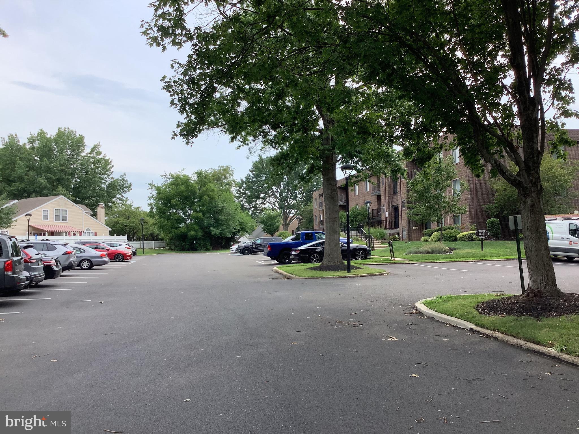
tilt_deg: +2.4
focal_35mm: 31
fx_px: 519
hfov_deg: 58.4
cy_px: 217
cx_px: 290
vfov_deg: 45.4
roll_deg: +1.8
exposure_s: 1/369
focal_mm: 3.3
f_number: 2.4
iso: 25
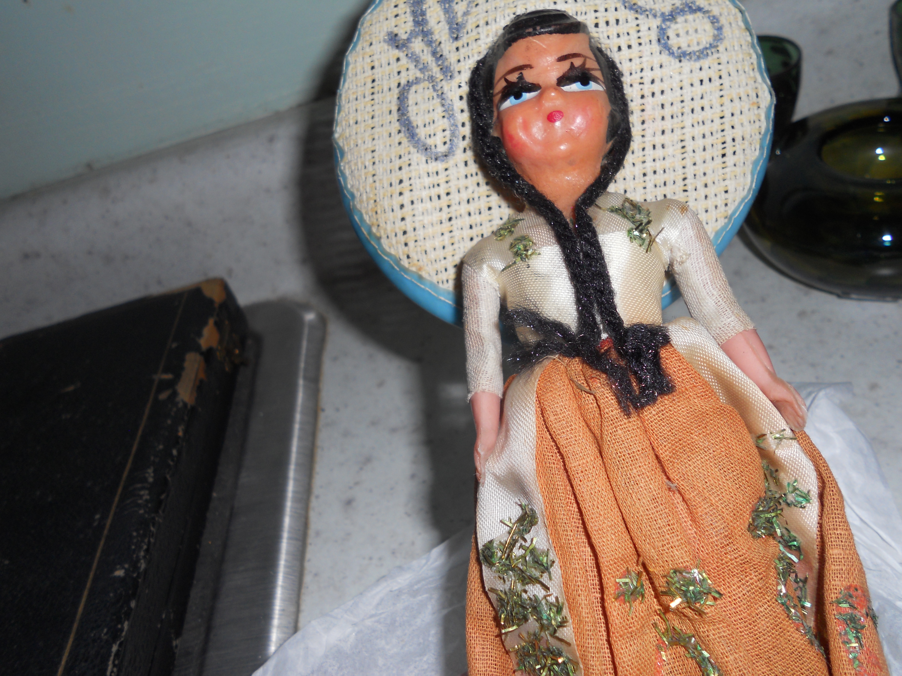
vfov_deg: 44.2
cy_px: 338
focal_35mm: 32
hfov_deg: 56.8
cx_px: 451
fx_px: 834
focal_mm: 5.8
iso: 80
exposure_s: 1/25
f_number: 8.8
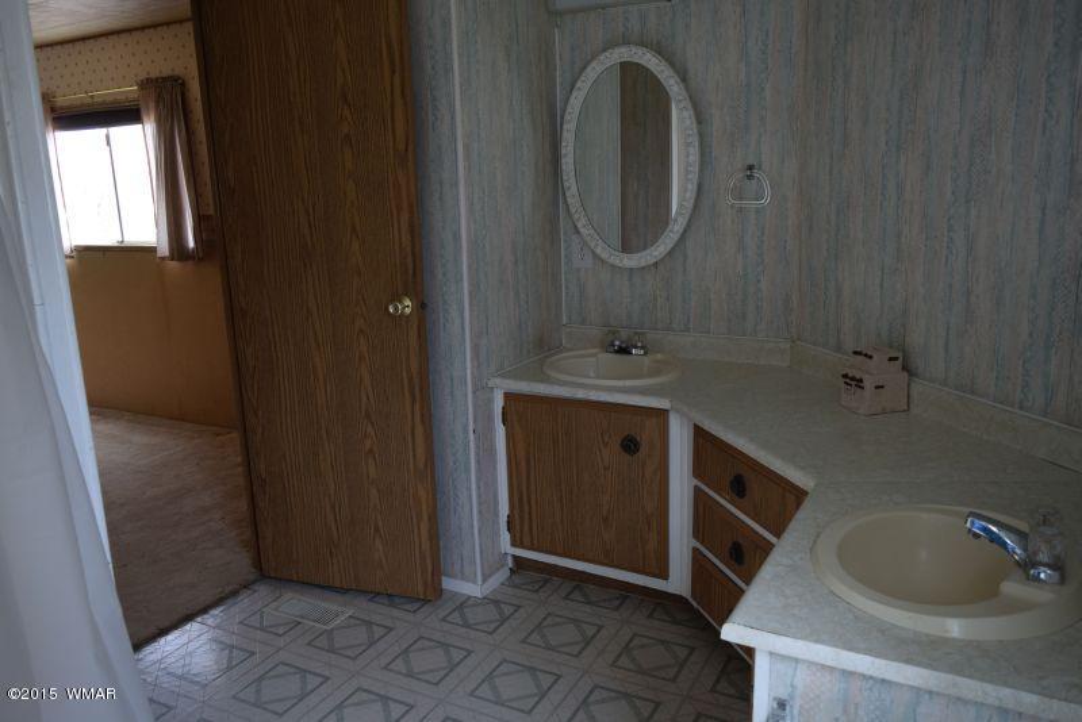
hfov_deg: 67.4
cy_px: 361
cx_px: 541
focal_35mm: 27
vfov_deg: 48.0
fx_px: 812
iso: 400
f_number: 4
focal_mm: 18
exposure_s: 1/60
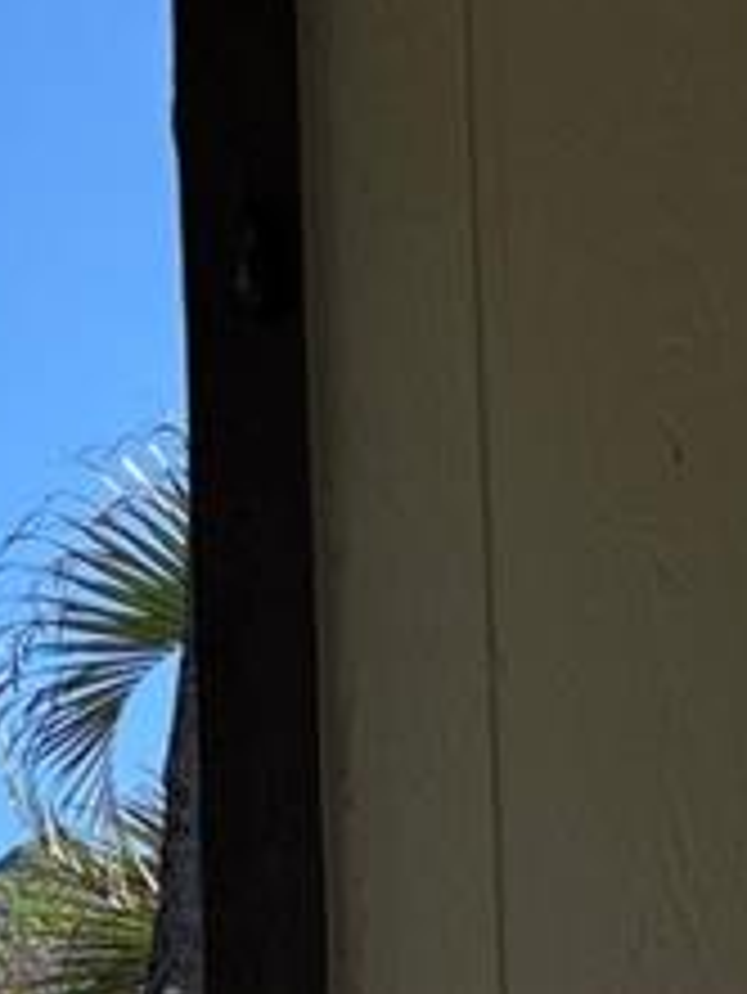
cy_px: 1957
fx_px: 4053
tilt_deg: -2.5
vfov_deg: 12.4
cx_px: 162
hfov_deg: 10.5
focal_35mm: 141
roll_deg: +1.8
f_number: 1.6
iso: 50
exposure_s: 1/1543
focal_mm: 5.96
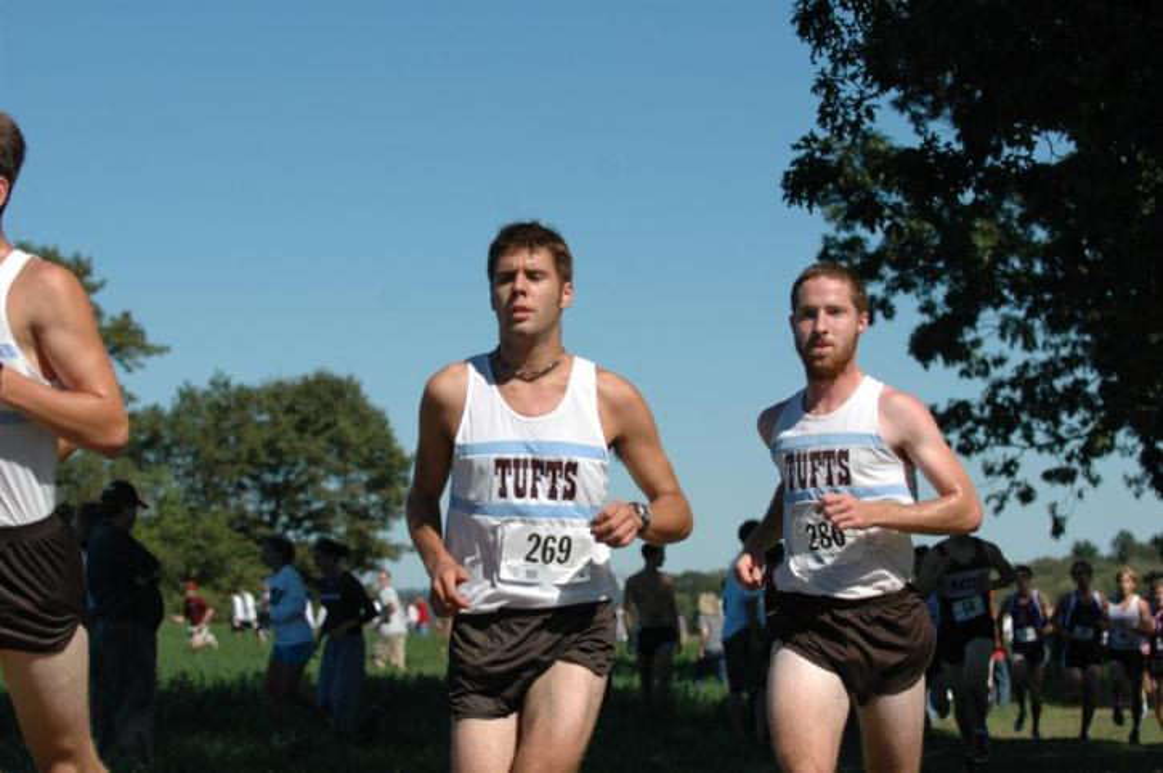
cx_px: 582
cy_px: 386
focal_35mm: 105
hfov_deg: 19.5
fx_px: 3389
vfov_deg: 13.0
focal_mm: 70
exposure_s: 1/5000
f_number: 4
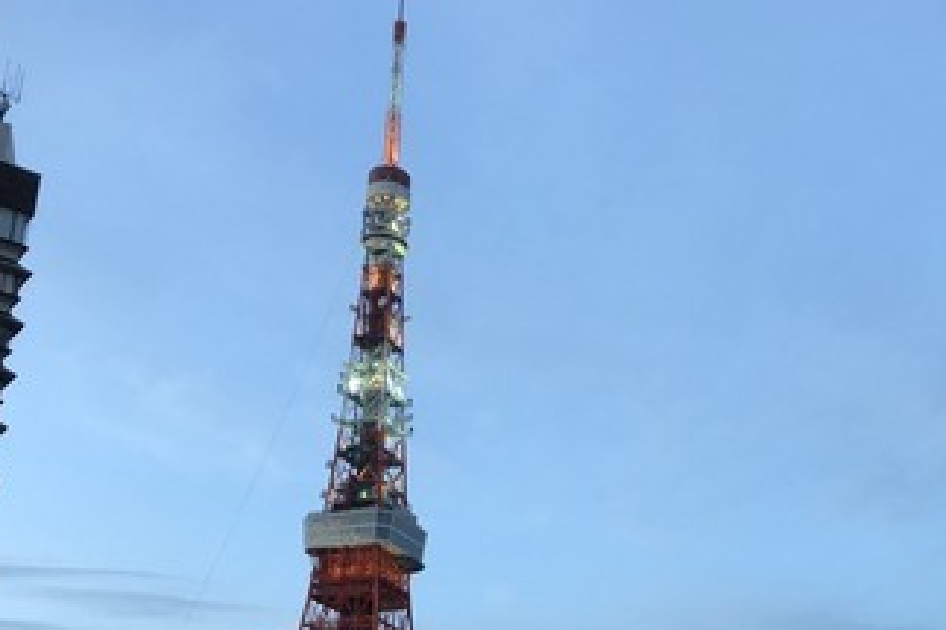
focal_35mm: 56
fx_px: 1471
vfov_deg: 23.8
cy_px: 513
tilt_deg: +19.5
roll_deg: +1.9
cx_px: 706
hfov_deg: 34.9
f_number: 1.8
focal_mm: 3.99
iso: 40
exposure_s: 1/25
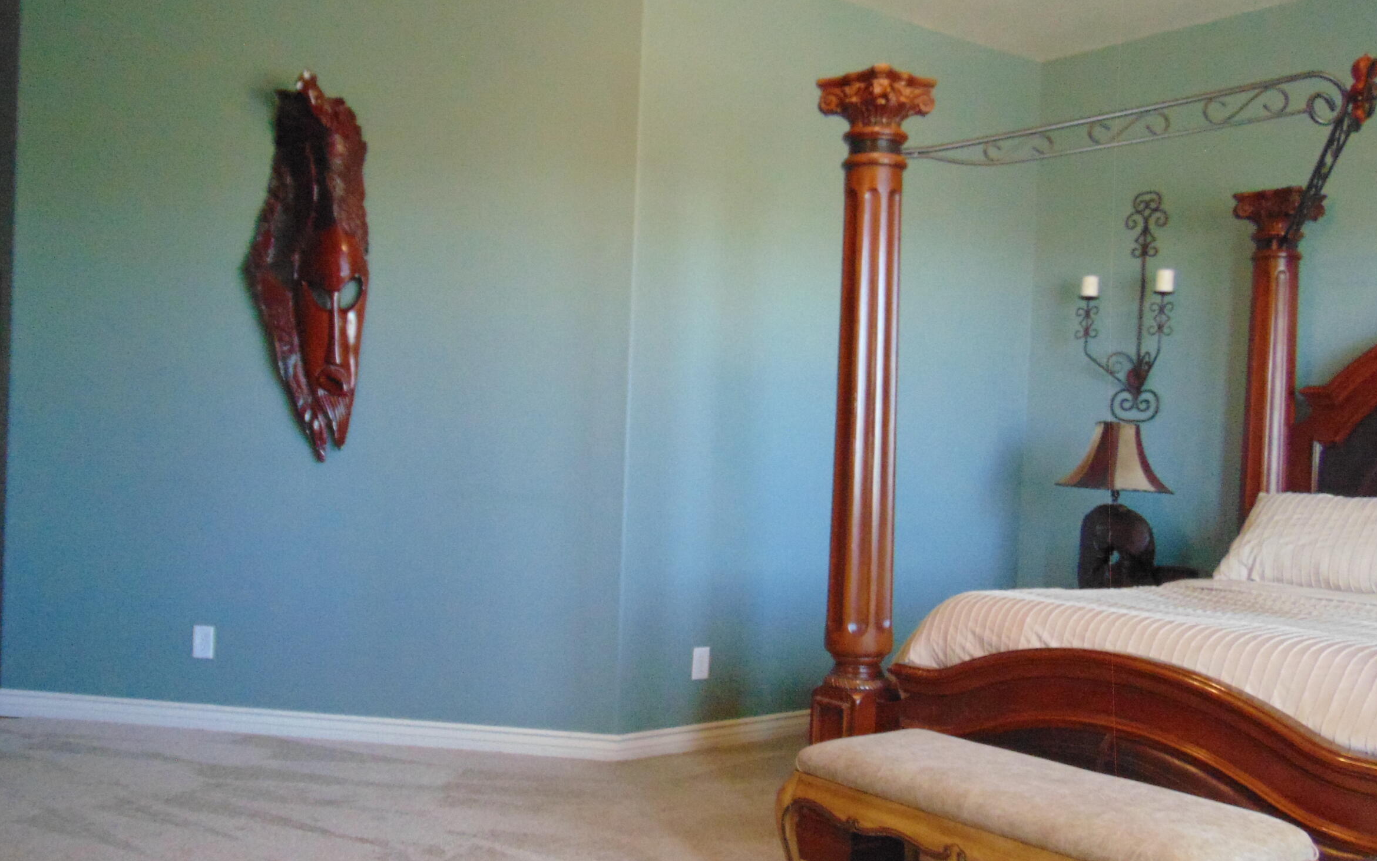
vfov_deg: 37.3
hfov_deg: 56.6
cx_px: 628
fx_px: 1276
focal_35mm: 34
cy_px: 454
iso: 400
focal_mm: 4.5
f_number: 3
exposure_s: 1/30
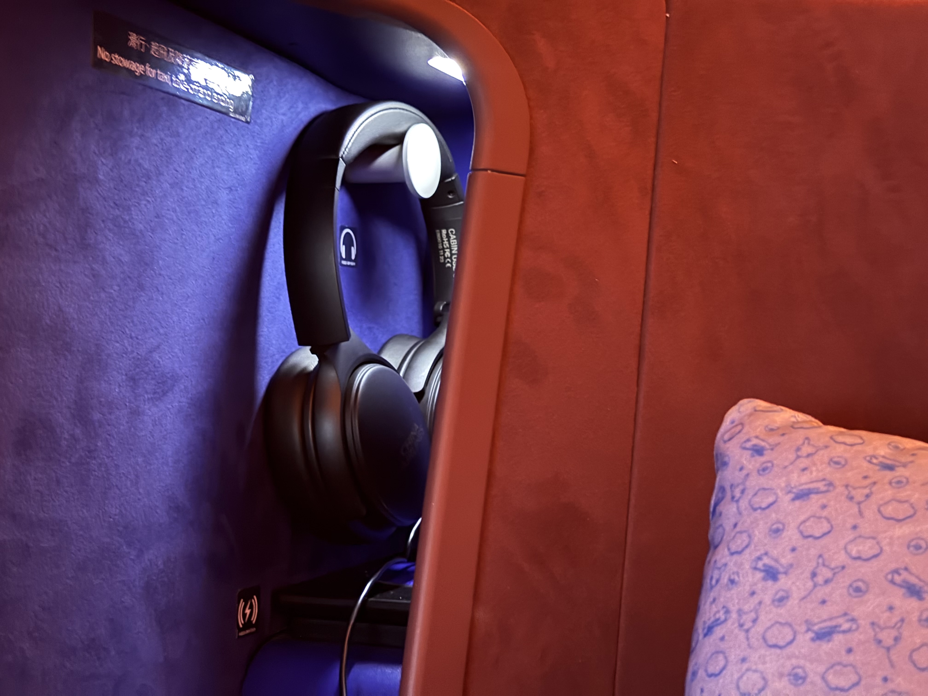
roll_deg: +1.5
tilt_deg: -1.5
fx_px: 1287
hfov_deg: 39.7
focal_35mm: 48
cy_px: 348
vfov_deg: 30.3
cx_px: 464
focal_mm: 6.76
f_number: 1.78
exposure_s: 1/5
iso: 800
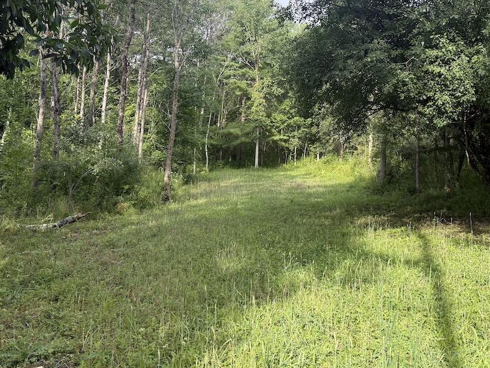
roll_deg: -2.2
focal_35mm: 39
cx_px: 280
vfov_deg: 36.4
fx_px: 552
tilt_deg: +3.2
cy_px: 120
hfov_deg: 47.7
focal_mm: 6.76
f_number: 1.78
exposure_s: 1/992
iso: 100
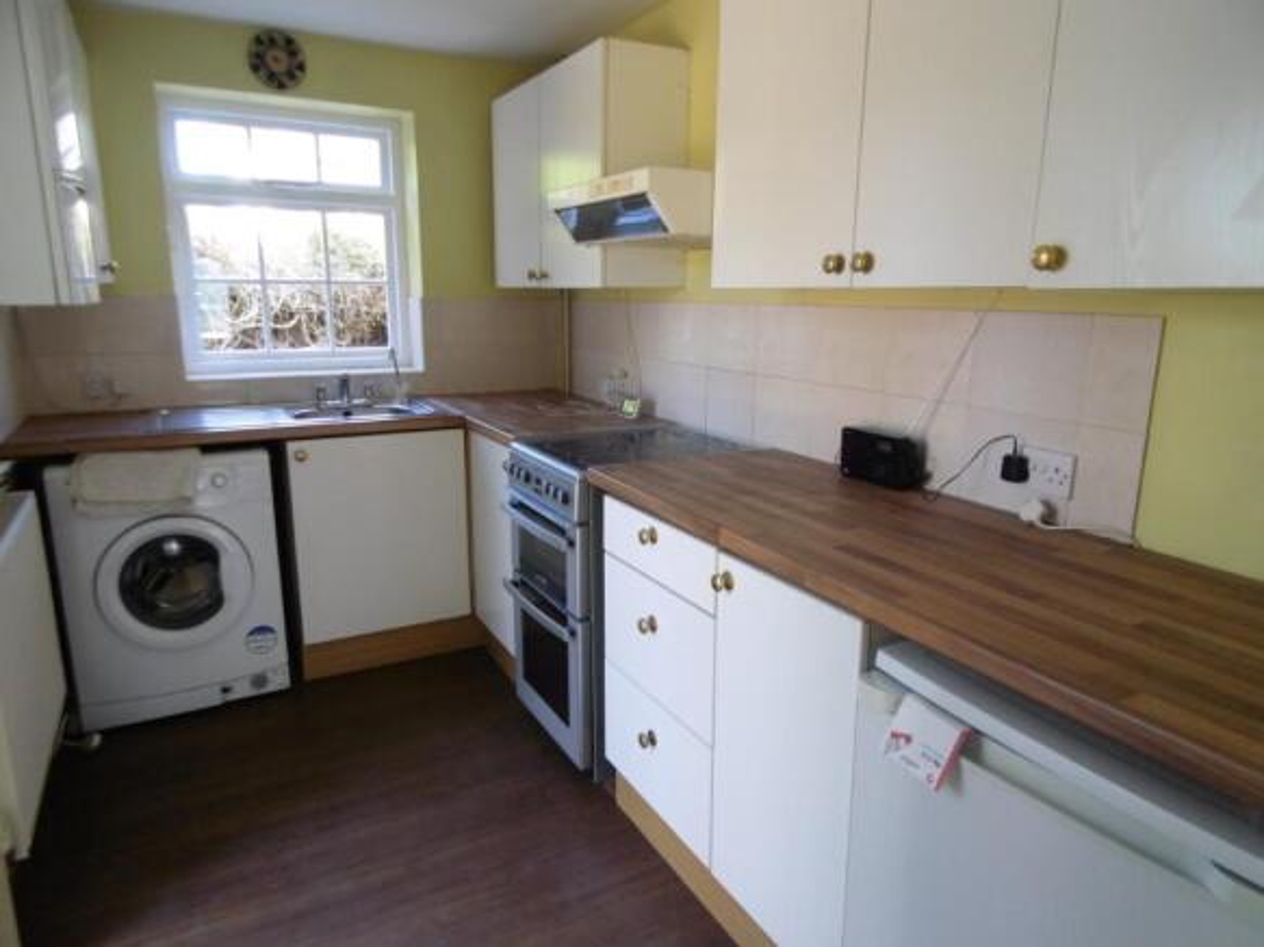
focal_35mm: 22
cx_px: 632
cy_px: 474
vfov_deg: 61.1
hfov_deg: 76.4
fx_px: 803
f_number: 3
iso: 160
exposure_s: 1/60
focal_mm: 4
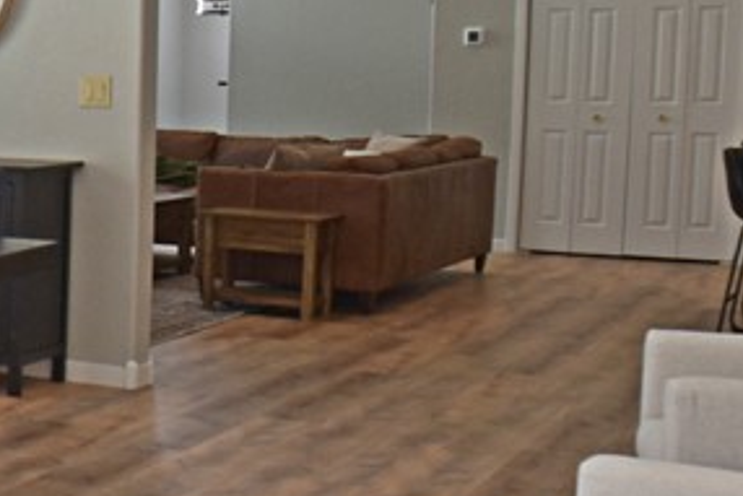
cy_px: 212
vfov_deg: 16.5
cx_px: -629
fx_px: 1714
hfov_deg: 18.5
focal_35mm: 83
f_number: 5.6
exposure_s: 1/160
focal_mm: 14
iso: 320
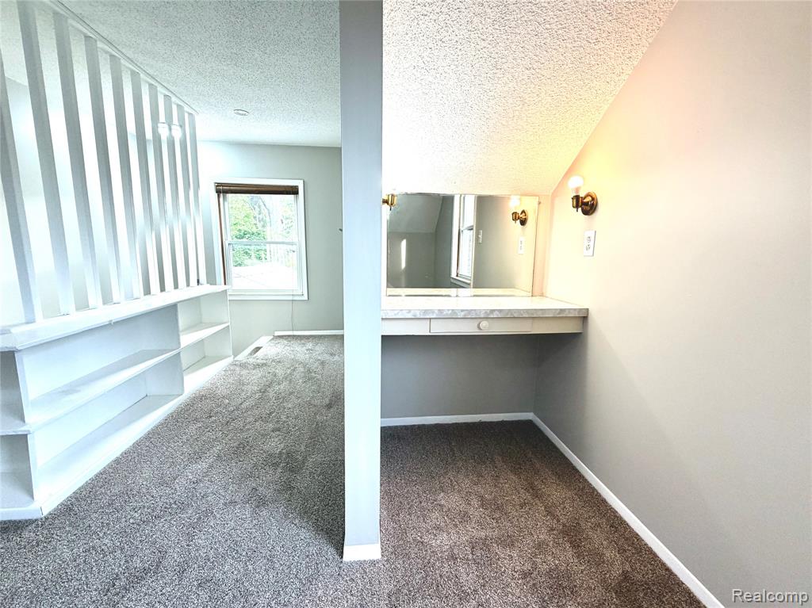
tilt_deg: -8.9
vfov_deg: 85.6
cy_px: 304
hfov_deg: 102.1
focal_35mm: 14
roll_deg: -1.7
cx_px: 406
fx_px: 328
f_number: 2.2
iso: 160
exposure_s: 1/120
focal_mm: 2.22
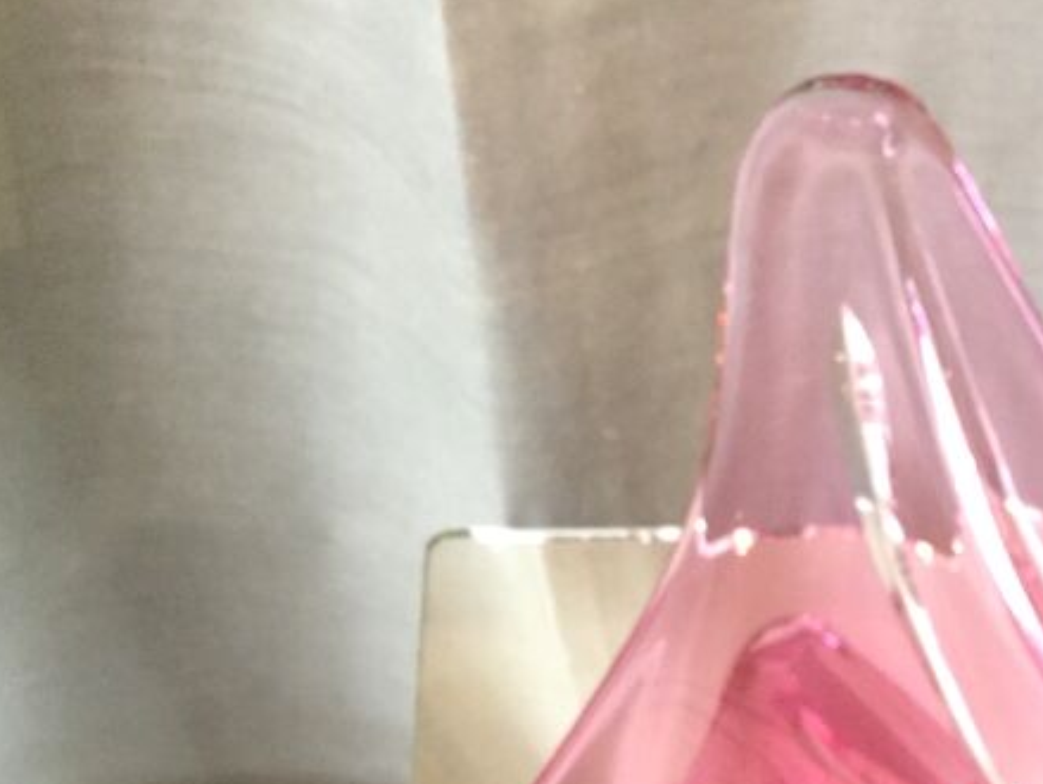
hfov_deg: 27.6
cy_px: 798
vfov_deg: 21.4
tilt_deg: -57.4
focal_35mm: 66
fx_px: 1990
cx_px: 1060
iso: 250
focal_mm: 4.15
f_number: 2.2
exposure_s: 1/25
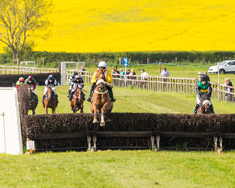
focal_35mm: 524
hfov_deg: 3.7
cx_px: 192
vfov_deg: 3.0
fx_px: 3644
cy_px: 49
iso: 400
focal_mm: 200
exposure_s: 1/3200
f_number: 5
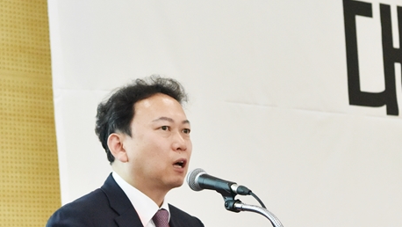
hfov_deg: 17.9
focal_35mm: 119
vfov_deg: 10.1
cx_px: 314
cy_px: 220
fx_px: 1269
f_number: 4
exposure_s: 1/250
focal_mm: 52
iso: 6400
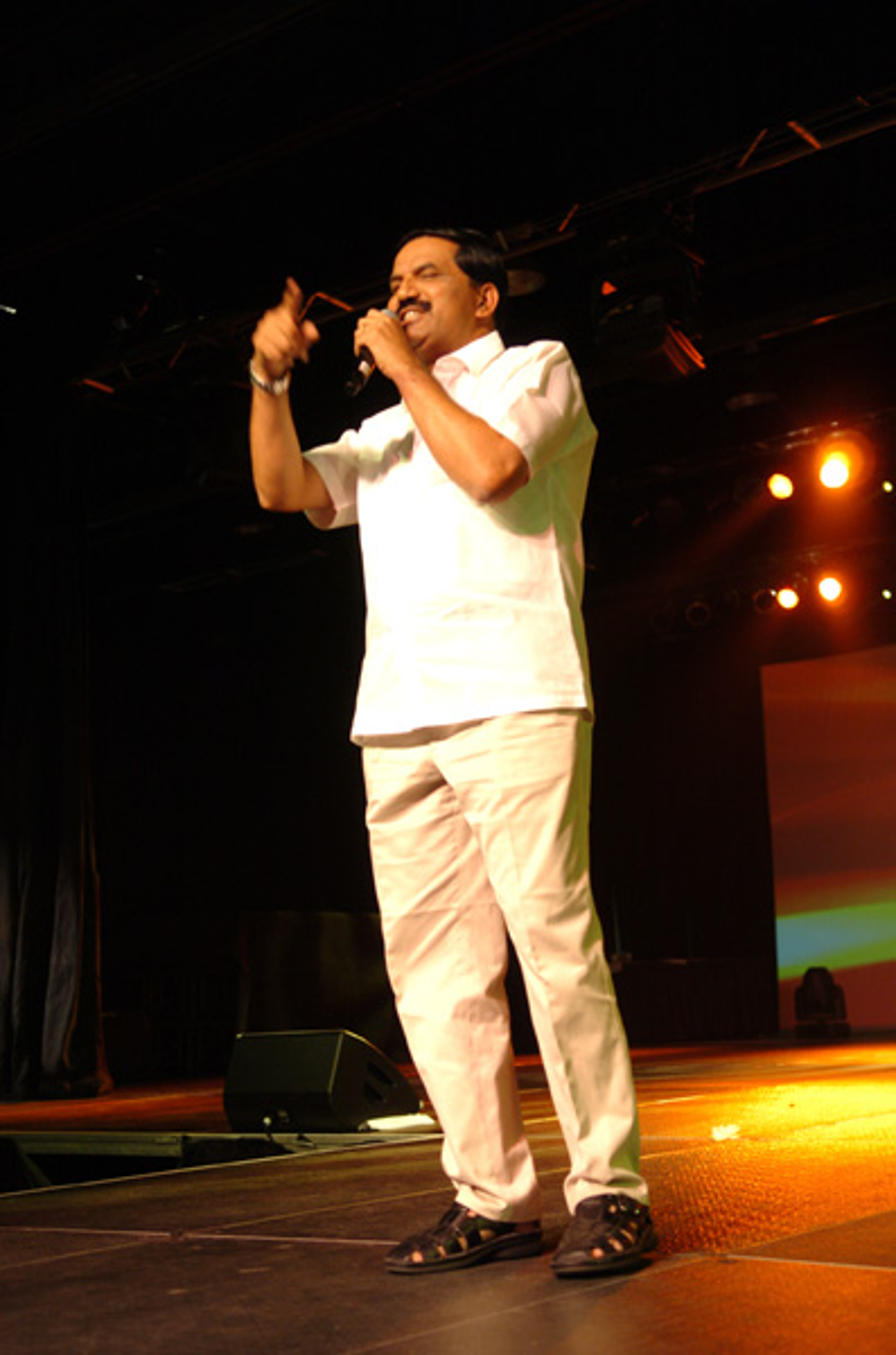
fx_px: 1745
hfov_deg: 28.8
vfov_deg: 42.4
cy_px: 678
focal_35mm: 46
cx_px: 448
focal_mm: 31
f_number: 2.8
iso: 400
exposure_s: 1/60
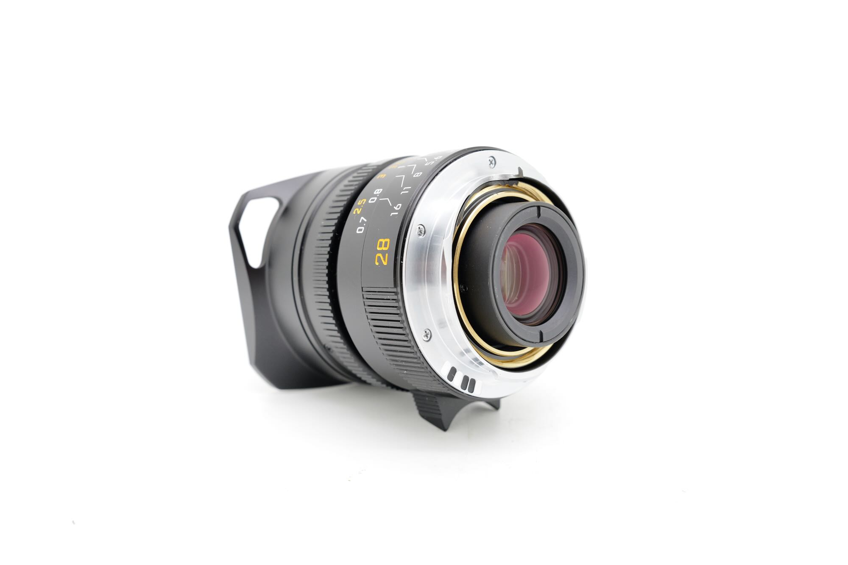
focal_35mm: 43
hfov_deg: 45.4
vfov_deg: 31.2
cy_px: 282
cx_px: 424
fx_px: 1013
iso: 800
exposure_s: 1/60
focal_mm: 43
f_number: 9
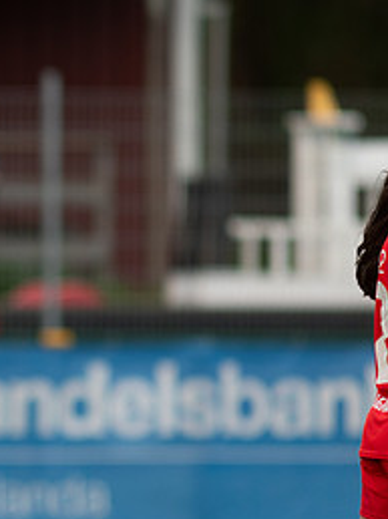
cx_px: -183
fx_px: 14580
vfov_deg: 2.0
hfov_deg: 1.5
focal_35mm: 974
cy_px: 325
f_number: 3.2
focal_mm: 300
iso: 320
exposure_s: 1/1000
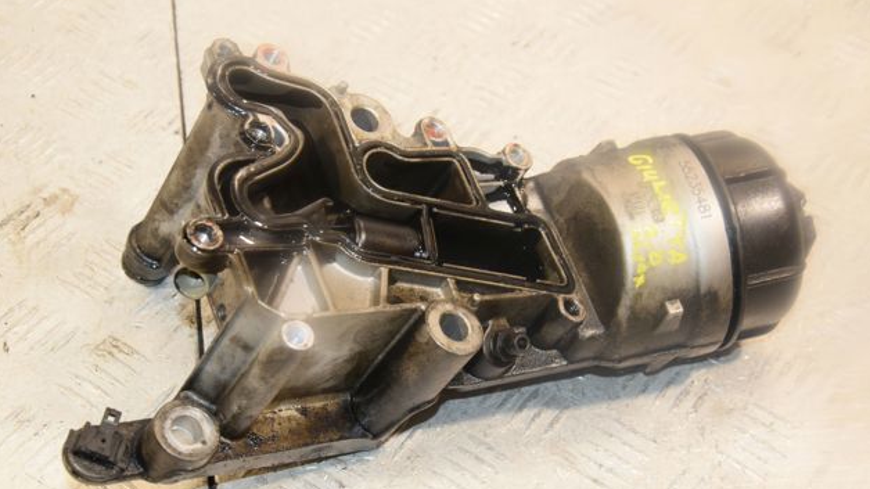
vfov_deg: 18.8
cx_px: 435
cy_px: 283
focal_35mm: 64
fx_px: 1476
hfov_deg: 32.8
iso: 1600
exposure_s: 1/160
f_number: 5.6
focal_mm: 40
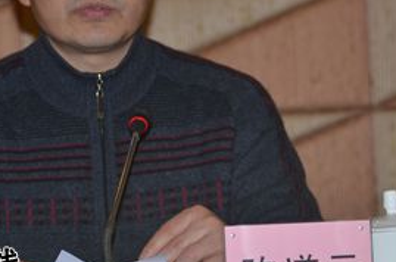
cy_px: 77
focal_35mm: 201
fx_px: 2206
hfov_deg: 10.2
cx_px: 124
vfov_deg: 6.8
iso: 100
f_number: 5
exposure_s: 1/60
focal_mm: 72
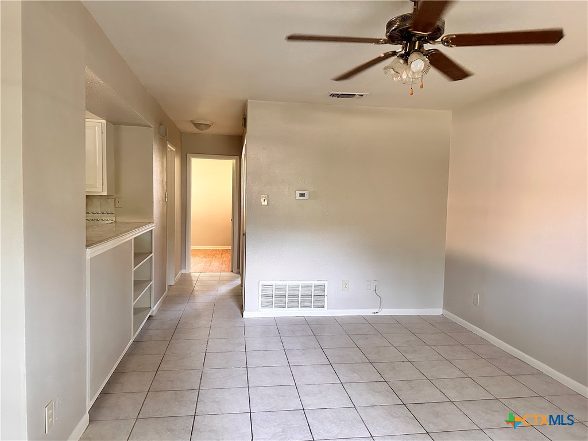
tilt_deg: -3.7
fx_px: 408
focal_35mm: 24
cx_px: 294
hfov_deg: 71.6
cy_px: 220
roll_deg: -1.2
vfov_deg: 56.8
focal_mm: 6.86
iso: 500
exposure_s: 1/60
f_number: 1.78
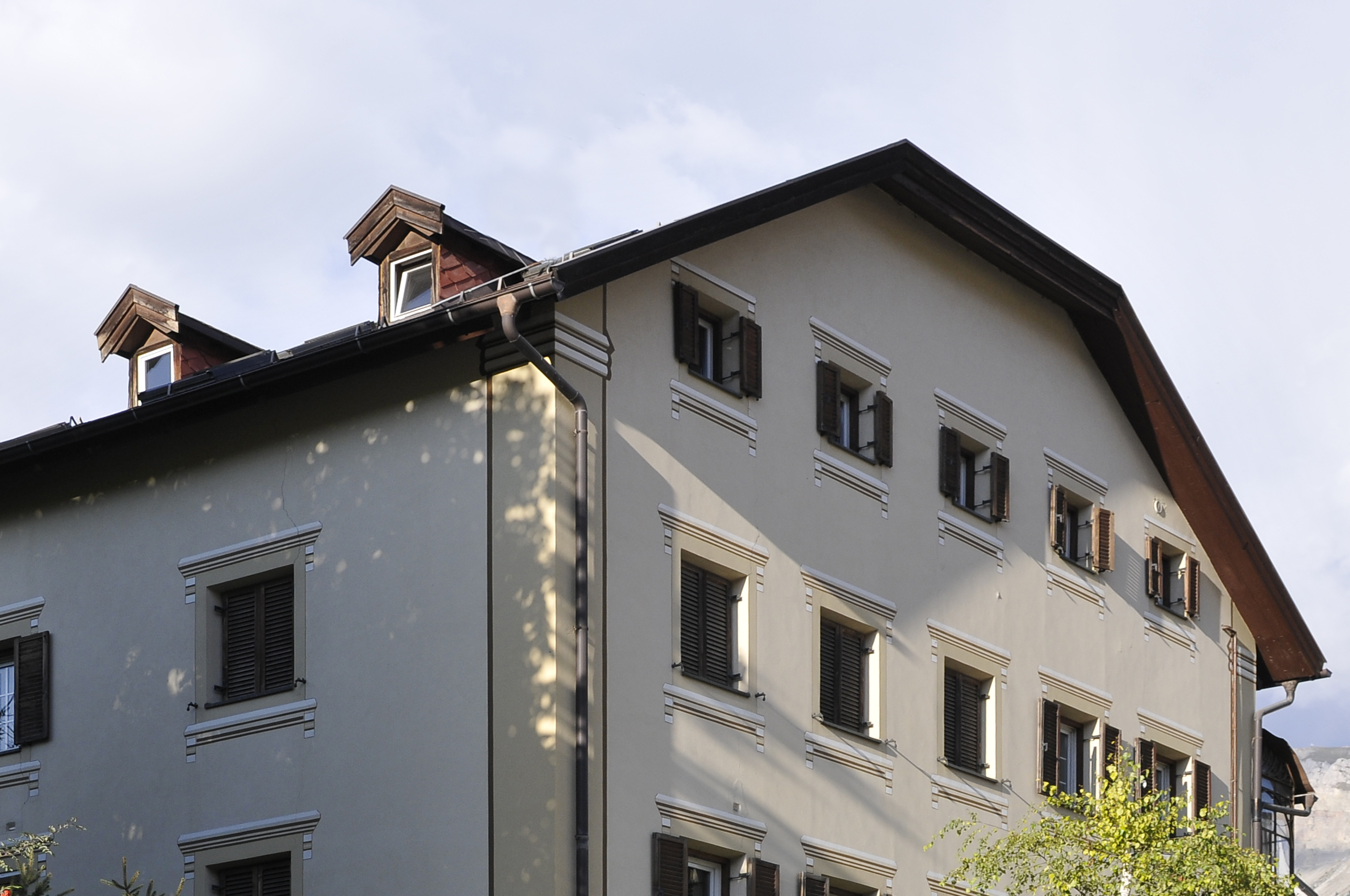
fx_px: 2622
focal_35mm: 70
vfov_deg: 19.2
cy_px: 705
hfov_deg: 28.8
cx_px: 542
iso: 200
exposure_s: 1/200
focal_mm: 28
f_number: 7.1
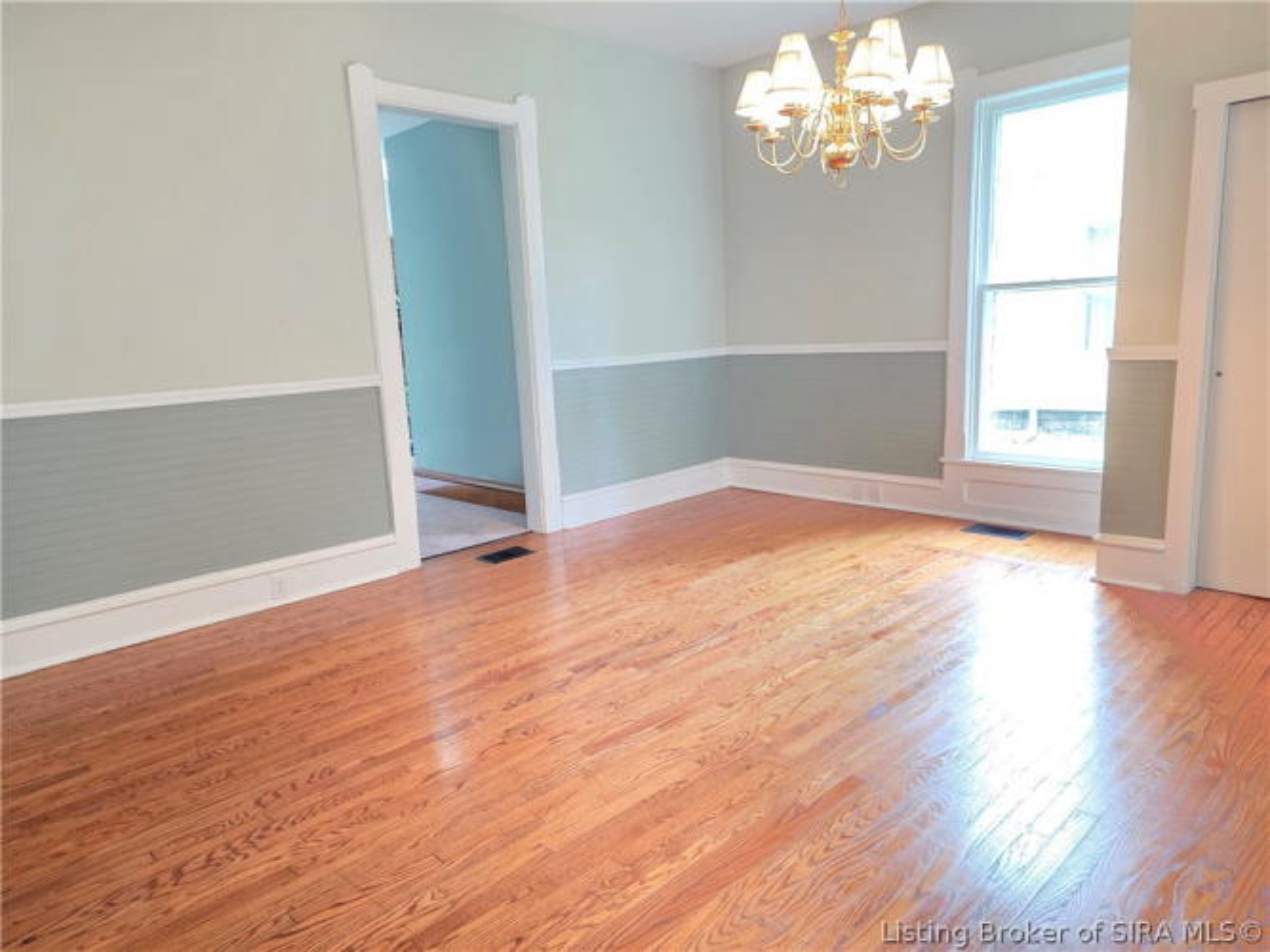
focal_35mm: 23
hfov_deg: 73.9
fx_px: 844
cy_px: 476
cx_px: 635
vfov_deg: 58.9
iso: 640
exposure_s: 1/120
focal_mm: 6.25
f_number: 1.7
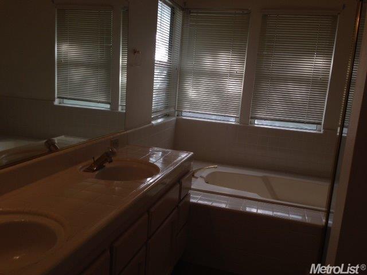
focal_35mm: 33
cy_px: 138
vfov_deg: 42.9
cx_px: 184
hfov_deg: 55.4
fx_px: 350
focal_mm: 4.12
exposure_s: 1/40
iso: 50
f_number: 2.4
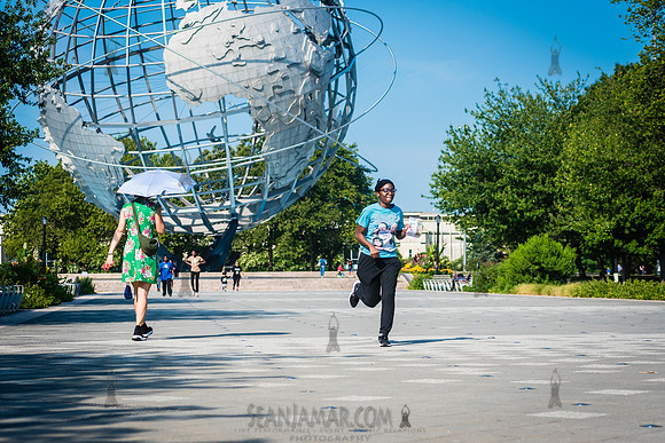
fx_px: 1689
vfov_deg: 15.0
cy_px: 248
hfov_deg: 22.3
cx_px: 378
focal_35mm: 91
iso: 500
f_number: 4.5
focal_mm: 80
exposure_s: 1/2500
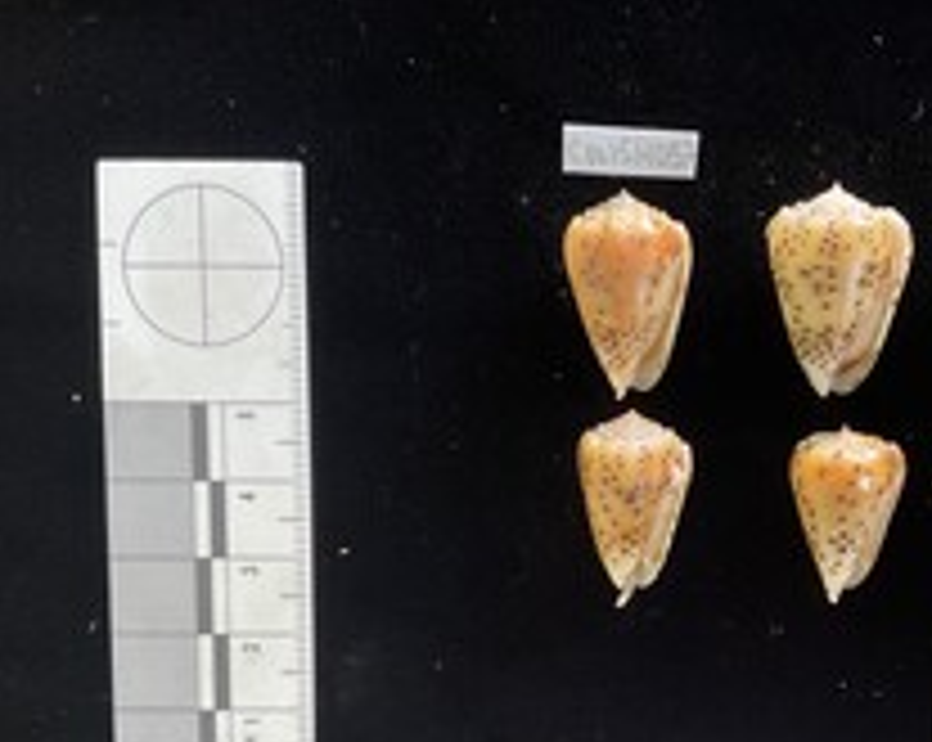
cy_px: 506
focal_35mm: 48
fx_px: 1322
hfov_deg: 37.8
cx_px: 711
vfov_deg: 31.1
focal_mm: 3
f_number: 1.8
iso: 160
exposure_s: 1/60
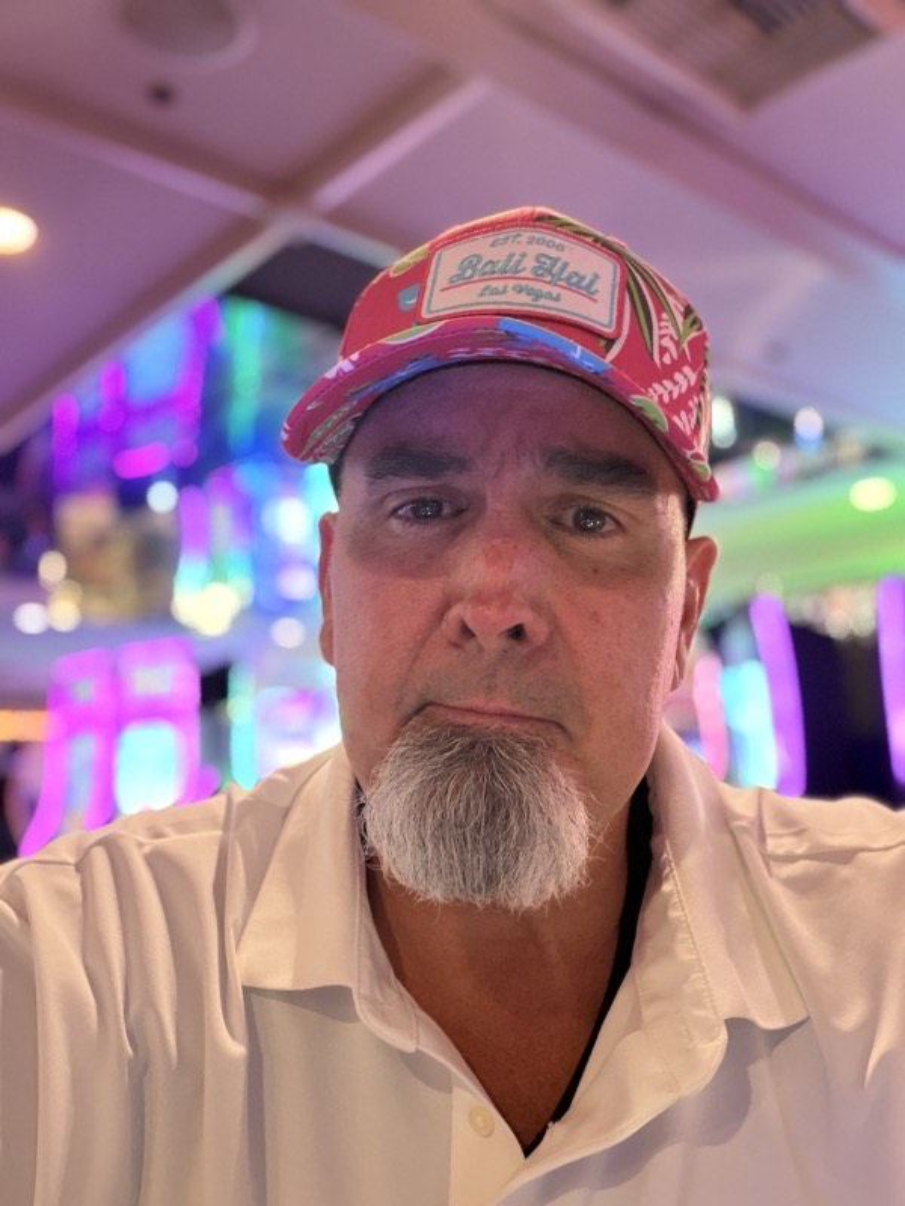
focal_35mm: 30
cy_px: 603
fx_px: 1046
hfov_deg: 46.8
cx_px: 452
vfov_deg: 60.0
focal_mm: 2.71
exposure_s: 1/20
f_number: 1.9
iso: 500
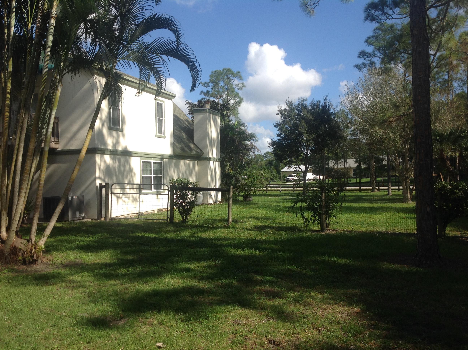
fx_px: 472
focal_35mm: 35
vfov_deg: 40.6
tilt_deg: +0.6
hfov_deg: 52.7
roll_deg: +1.8
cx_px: 234
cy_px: 175
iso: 50
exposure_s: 1/1592
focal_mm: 4.28
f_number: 2.4
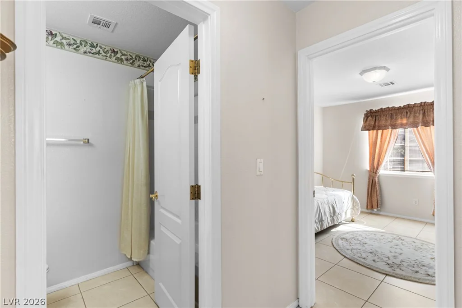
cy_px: 154
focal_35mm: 17
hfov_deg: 93.3
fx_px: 218
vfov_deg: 70.5
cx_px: 231
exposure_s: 1/20
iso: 500
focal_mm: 17
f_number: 8
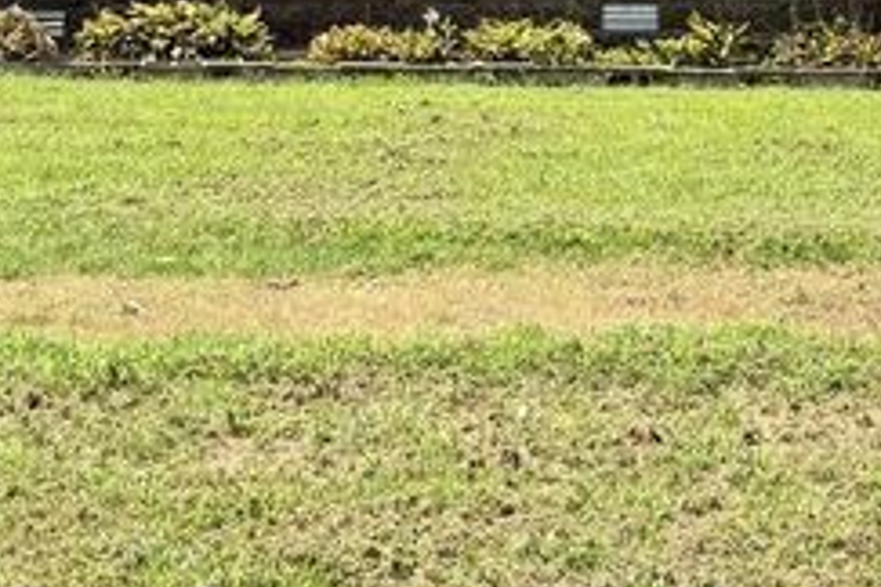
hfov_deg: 19.4
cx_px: 595
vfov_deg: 12.6
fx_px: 2569
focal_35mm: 105
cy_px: -170
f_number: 1.78
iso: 100
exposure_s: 1/3425
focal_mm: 6.76
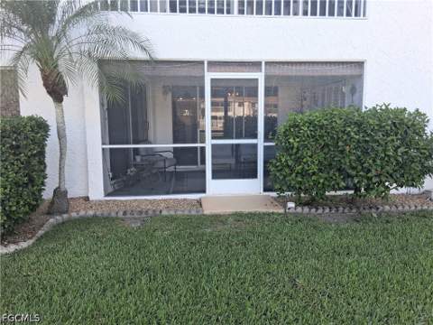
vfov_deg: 53.1
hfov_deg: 67.3
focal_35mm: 26
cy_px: 162
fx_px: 325
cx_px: 216
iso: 25
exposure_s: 1/104
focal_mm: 3.98
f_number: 1.8
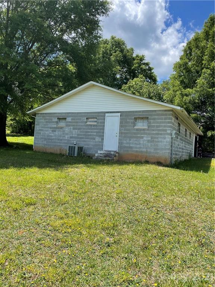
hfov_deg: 53.1
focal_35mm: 26
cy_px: 144
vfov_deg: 67.3
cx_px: 108
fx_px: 215
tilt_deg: +1.3
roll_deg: -5.4
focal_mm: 4.2
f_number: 1.6
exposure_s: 1/2053
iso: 32
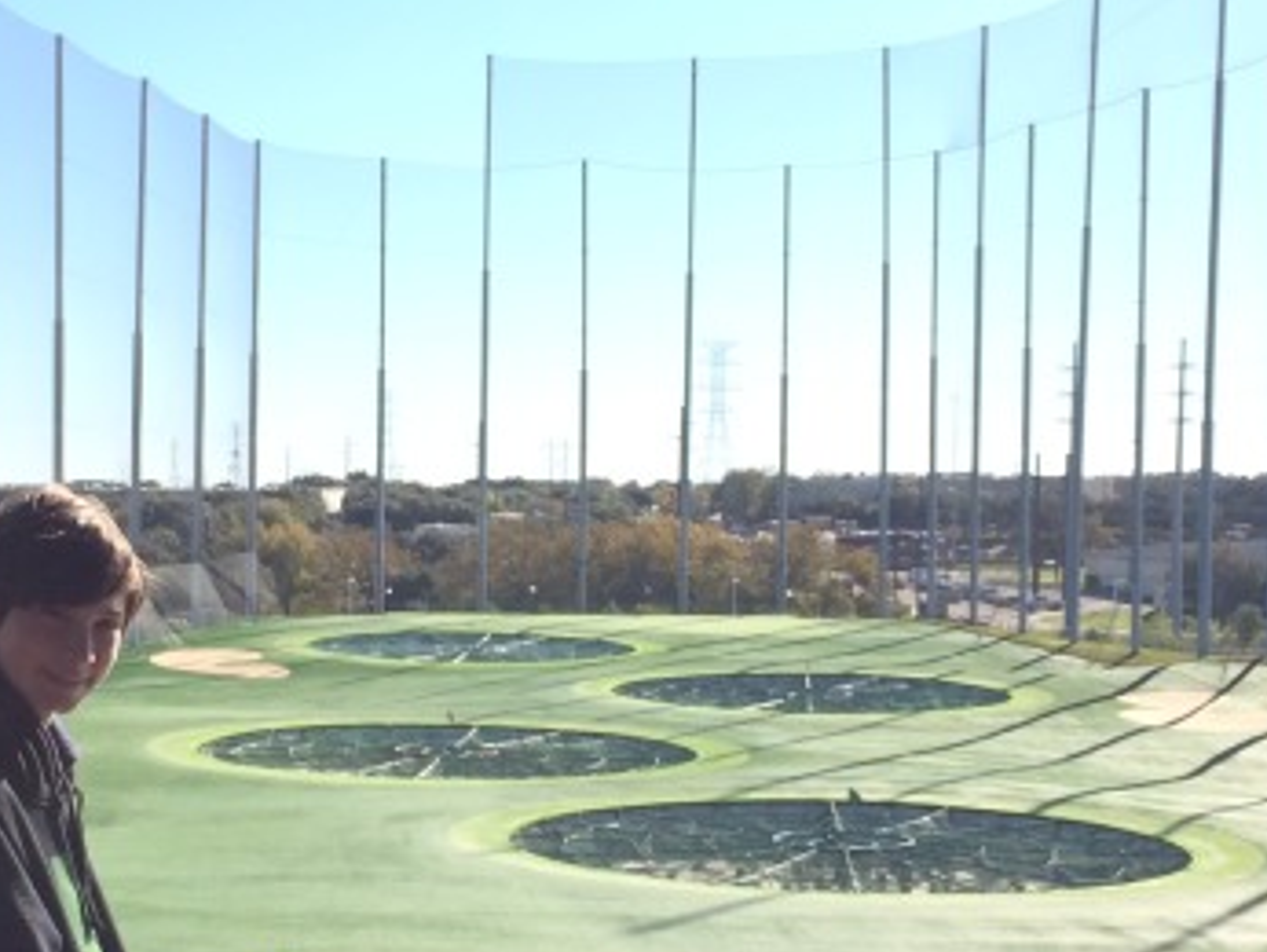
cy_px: 568
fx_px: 2454
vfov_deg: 21.9
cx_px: 421
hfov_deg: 28.8
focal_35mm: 67
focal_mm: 4.15
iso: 32
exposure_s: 1/1140
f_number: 2.2
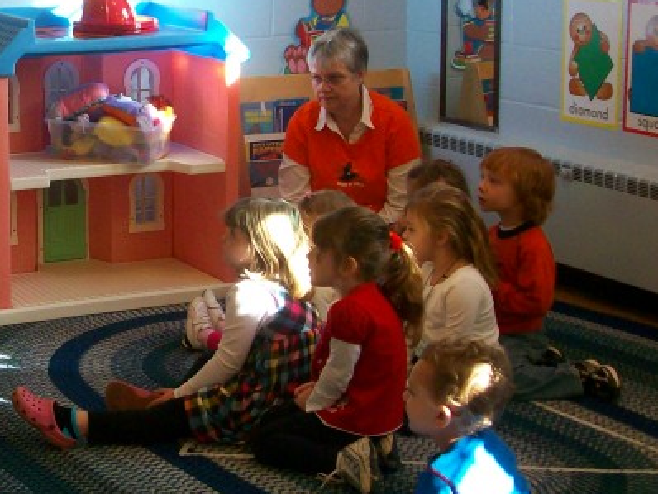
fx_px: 1541
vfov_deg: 18.1
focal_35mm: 81
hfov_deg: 23.3
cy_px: 137
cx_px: 40
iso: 160
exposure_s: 1/45.2
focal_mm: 7.1
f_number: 3.2
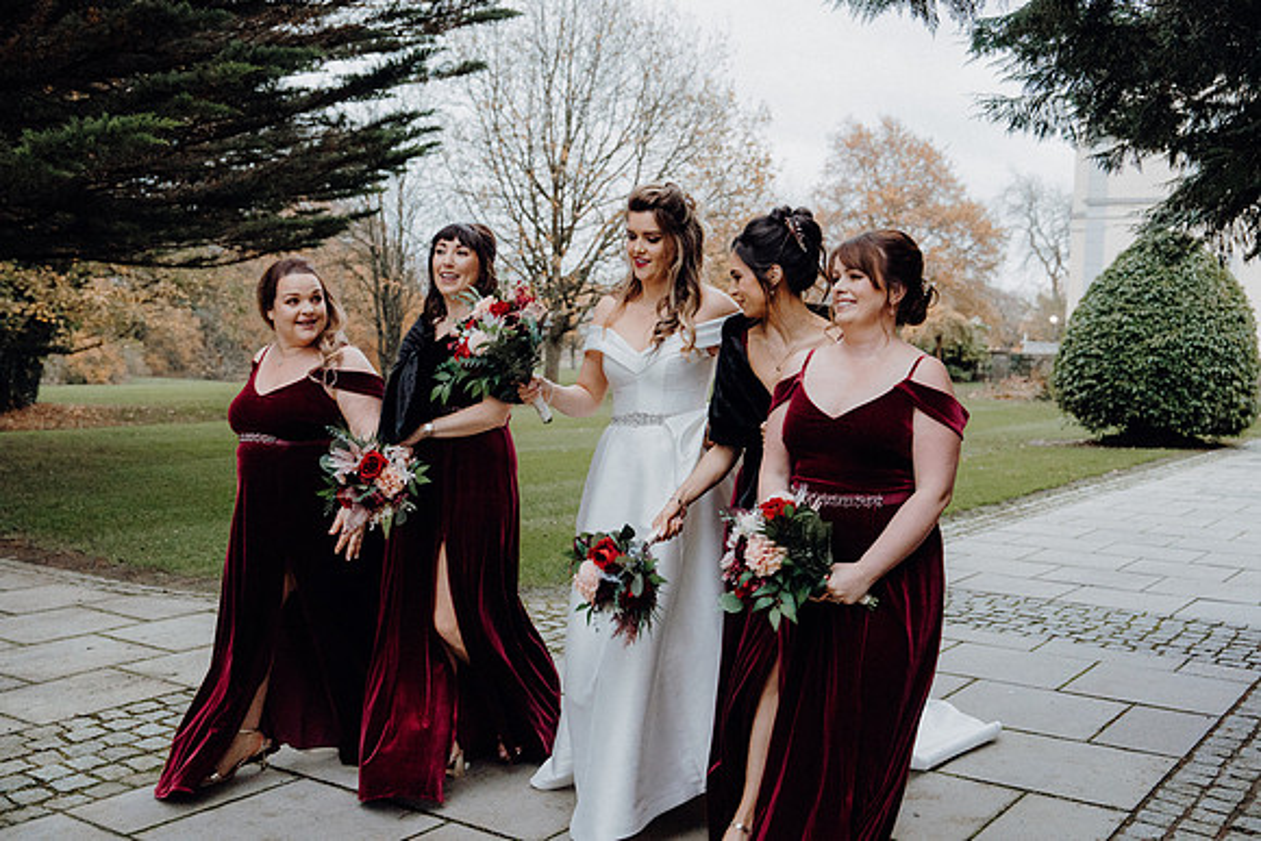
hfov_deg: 51.9
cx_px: 630
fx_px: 1296
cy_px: 420
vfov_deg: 36.0
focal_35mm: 37
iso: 5000
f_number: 3.5
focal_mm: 37
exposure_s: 1/200
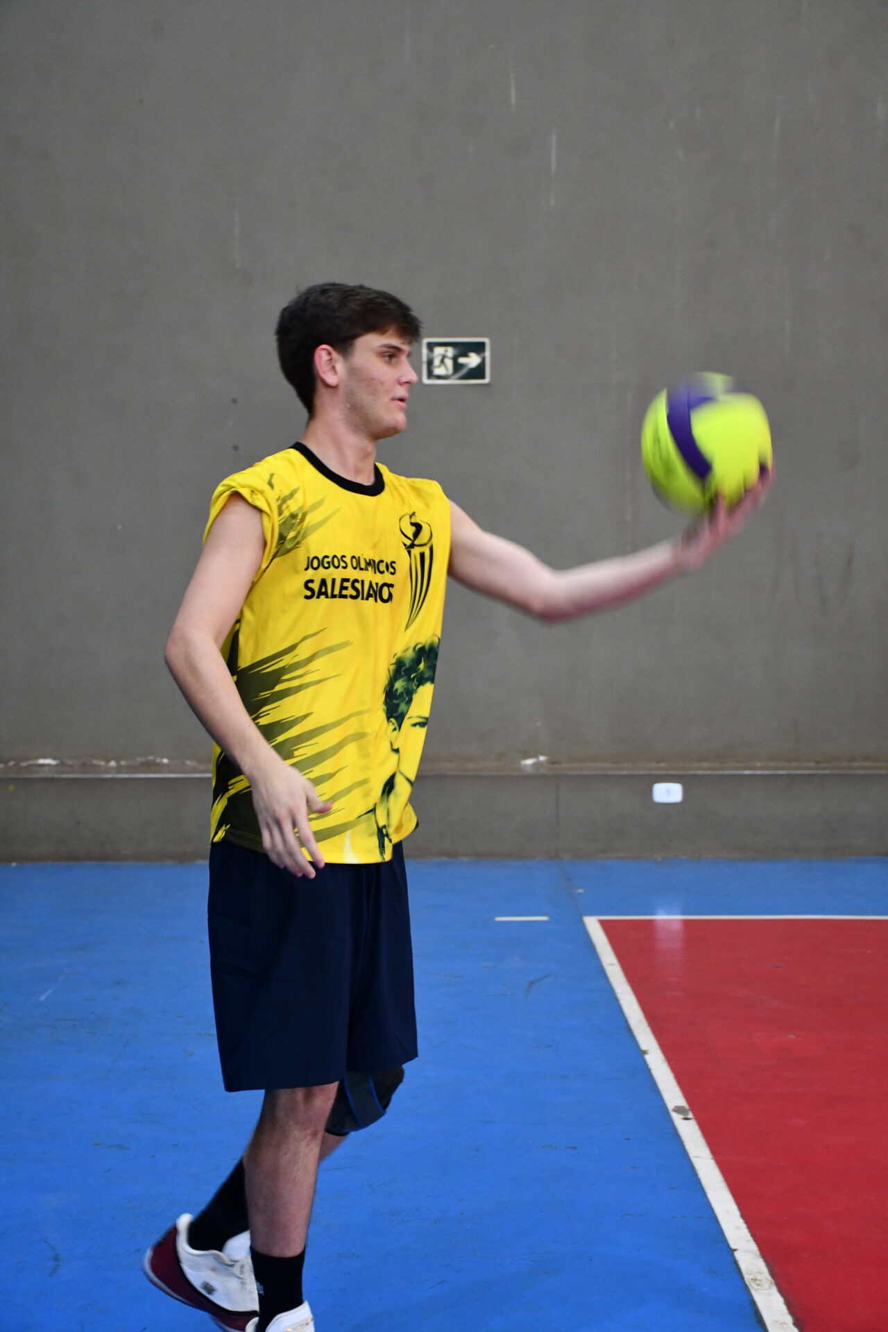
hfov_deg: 21.6
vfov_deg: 31.9
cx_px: 444
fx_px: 2331
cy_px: 666
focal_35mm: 63
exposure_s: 1/125
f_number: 4.5
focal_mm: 42
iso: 2000
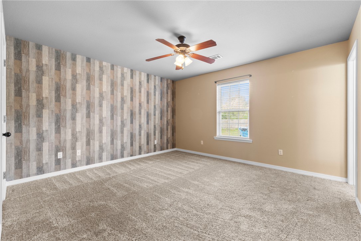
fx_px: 150
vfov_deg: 77.3
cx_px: 180
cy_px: 120
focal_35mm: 15
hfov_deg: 100.4
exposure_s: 1.6
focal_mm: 10
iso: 200
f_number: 9
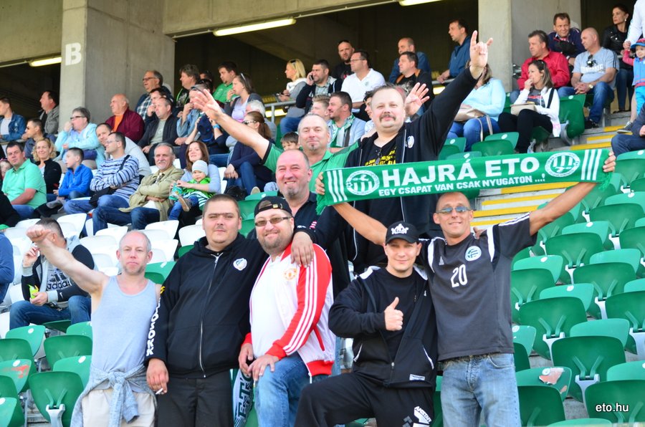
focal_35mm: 105
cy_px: 214
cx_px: 322
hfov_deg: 19.5
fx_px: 1877
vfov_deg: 13.0
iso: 400
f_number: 4.5
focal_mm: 70
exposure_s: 1/200
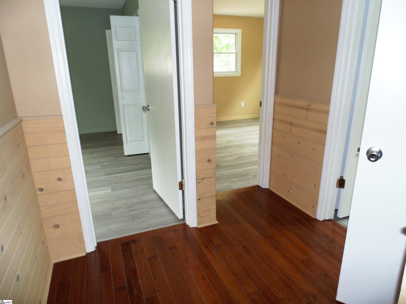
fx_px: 258
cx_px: 203
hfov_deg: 76.4
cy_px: 152
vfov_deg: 61.1
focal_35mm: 22
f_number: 3.1
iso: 200
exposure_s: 1/30
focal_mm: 4
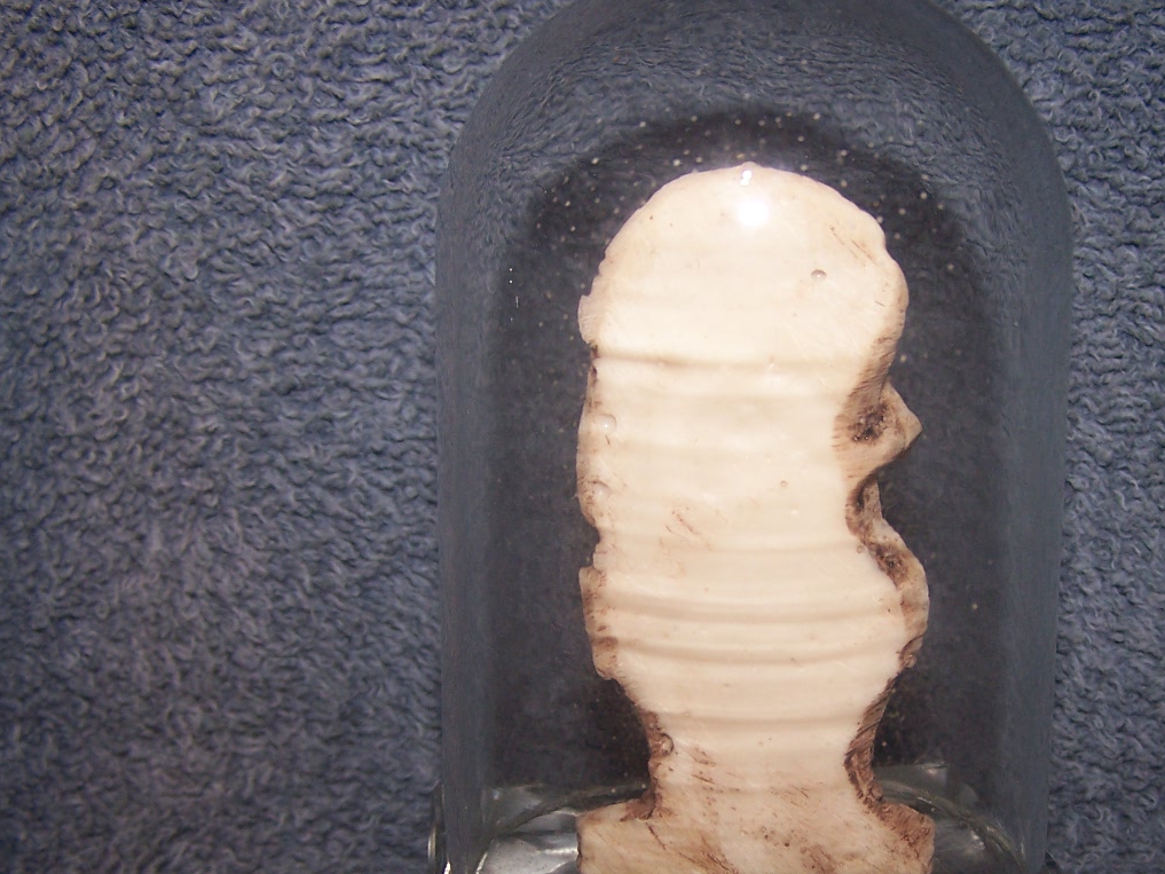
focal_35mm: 58
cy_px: 613
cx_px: 754
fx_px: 1952
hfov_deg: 33.0
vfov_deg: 25.0
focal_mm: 6.3
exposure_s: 1/60
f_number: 2.8
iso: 80
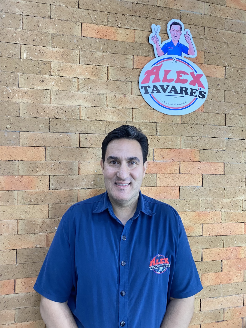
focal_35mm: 26
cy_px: 164
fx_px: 246
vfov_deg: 67.3
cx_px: 123
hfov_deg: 53.1
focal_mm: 4.25
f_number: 1.8
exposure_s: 1/60
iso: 200
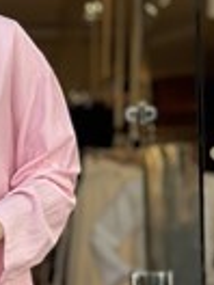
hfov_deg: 7.7
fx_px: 1558
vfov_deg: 10.4
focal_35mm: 189
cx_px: -95
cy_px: 276
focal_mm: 6.86
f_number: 1.78
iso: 80
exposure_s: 1/580
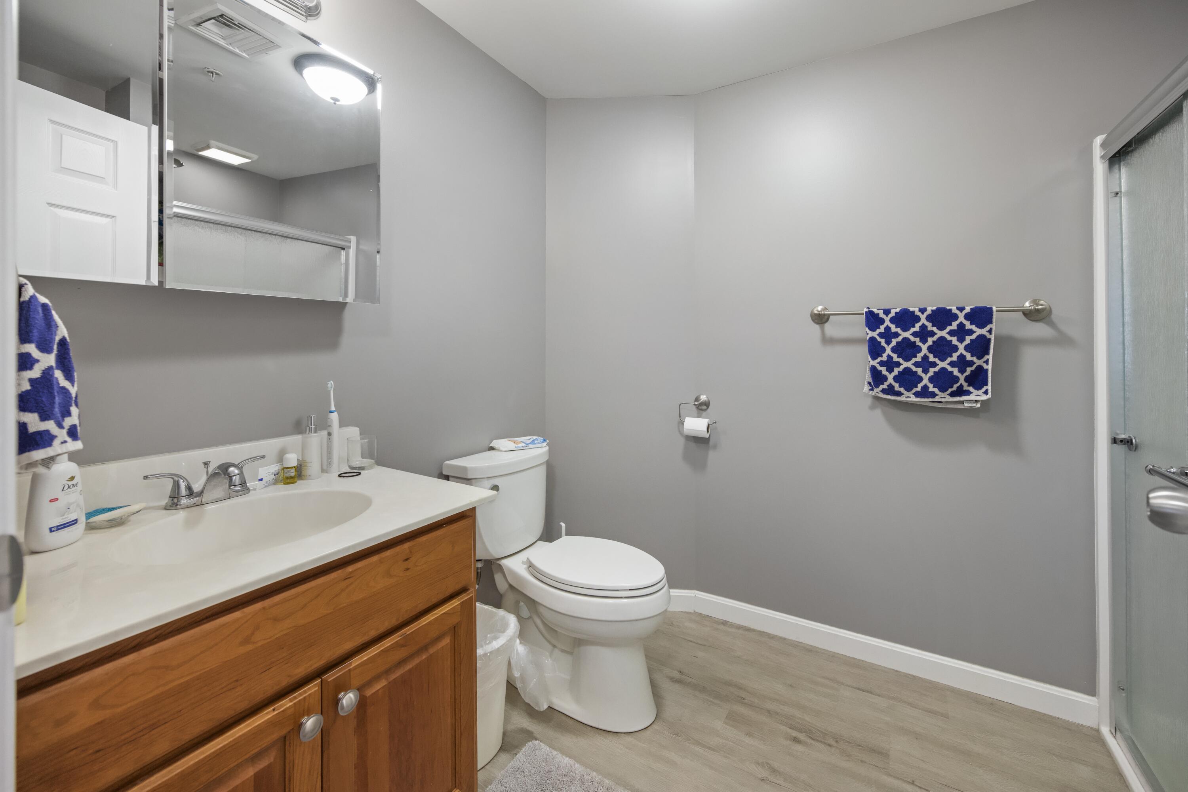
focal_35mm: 14
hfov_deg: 104.3
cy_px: 396
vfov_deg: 81.2
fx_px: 462
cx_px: 594
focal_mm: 14
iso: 1800
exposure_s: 1/40
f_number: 4.5
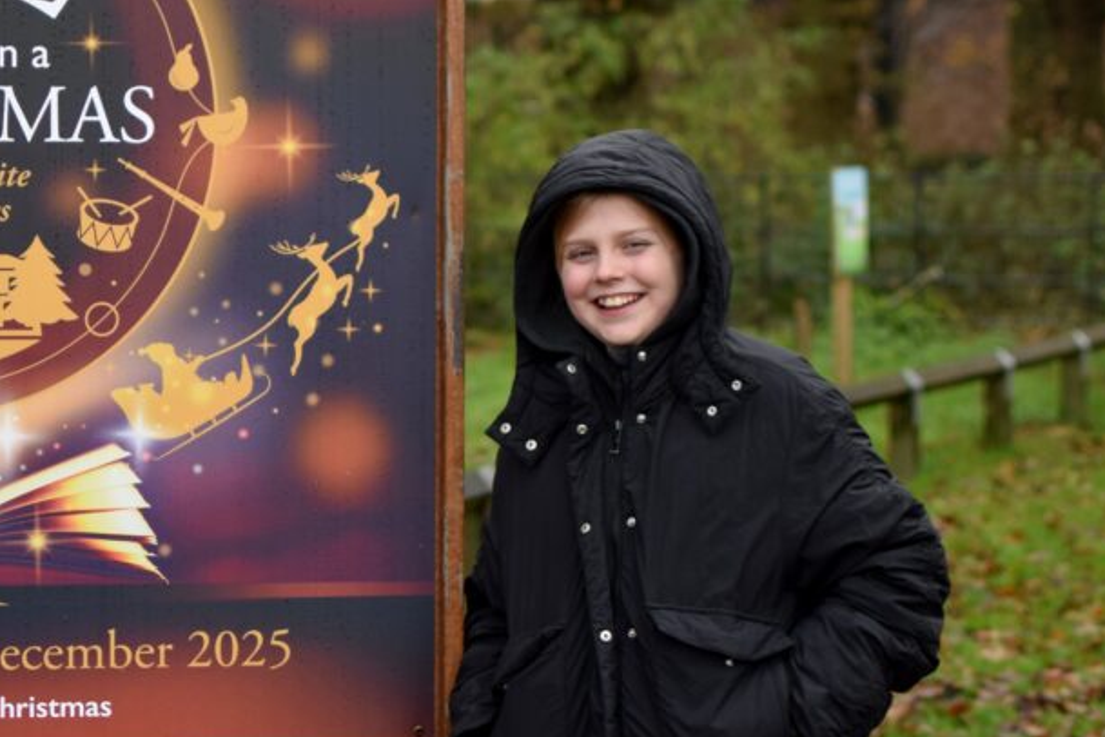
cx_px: 201
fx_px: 3811
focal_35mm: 124
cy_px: 260
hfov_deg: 16.4
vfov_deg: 11.0
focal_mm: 35
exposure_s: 1/250
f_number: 1.8
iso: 100
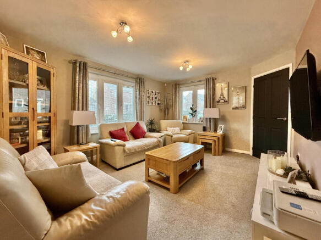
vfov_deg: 85.7
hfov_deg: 102.1
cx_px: 160
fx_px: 130
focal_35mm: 14
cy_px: 120
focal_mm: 2.22
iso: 250
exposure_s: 1/50
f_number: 2.2
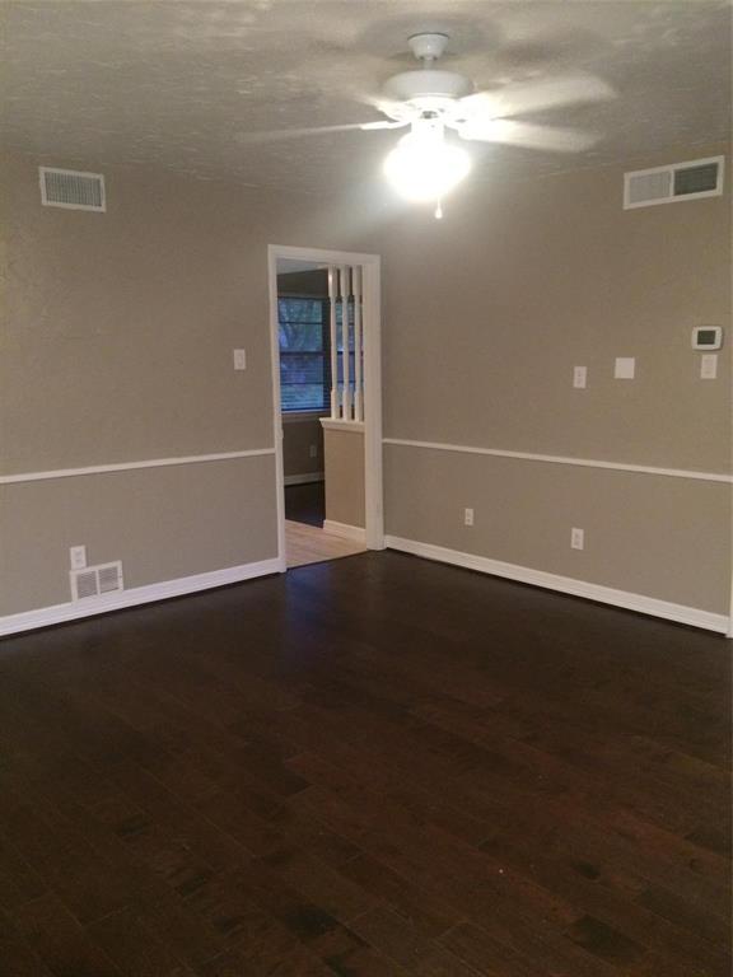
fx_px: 819
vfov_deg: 61.7
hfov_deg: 48.2
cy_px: 488
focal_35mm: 29
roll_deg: +1.3
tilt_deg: -10.0
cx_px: 366
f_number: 2.2
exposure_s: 1/15
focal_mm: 4.15
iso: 400
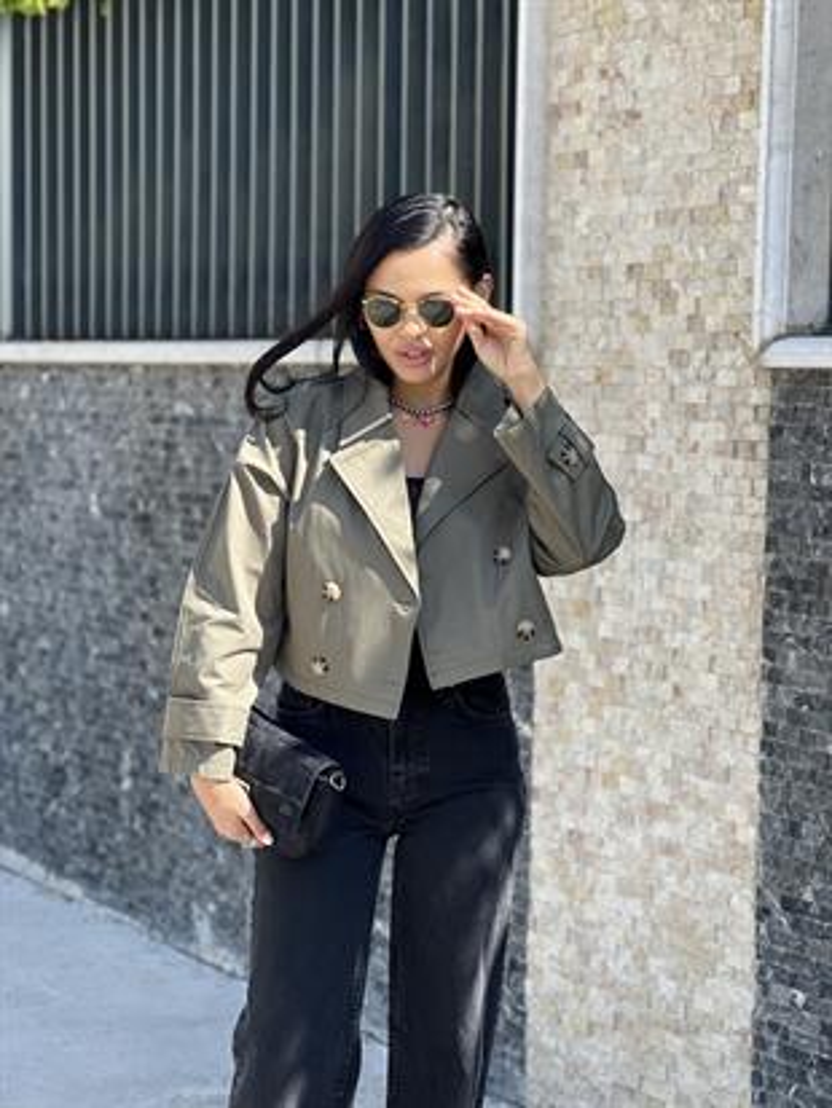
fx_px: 2466
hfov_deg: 19.1
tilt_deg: -3.5
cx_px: 416
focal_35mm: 77
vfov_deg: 25.3
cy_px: 554
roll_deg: -0.7
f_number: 2.8
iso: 20
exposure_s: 1/140
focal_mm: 9
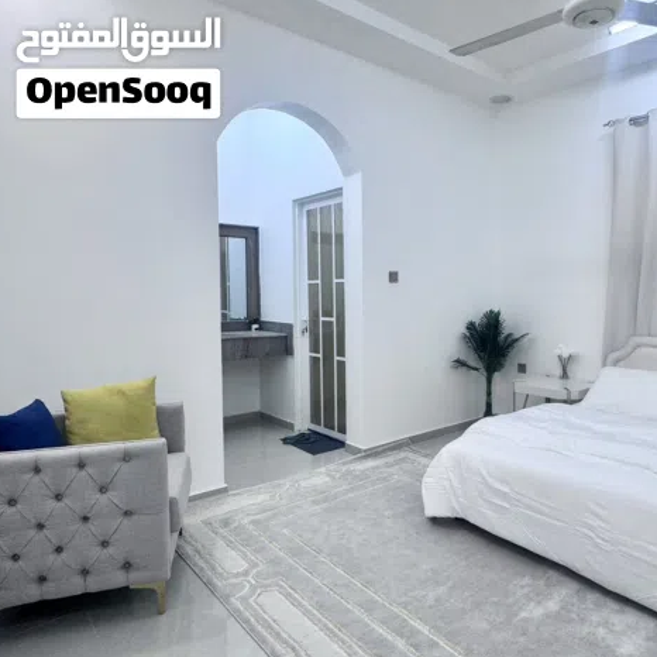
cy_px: 321
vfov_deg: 84.0
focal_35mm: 17
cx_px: 433
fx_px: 365
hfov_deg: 81.4
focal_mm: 2.22
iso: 125
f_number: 2.2
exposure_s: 1/100
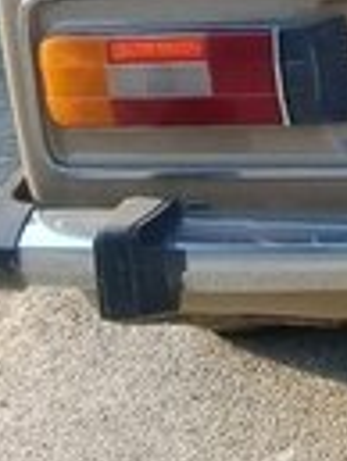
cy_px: -129
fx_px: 1588
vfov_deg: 15.8
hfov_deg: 11.9
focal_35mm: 119
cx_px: 540
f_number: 2.2
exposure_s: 1/202
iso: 64
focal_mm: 3.3
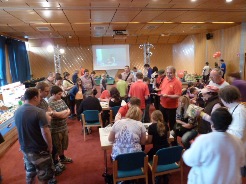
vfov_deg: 54.9
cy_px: 92
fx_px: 178
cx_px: 123
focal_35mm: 25
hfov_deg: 69.4
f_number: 3.3
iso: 400
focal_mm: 4.1
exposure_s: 1/8
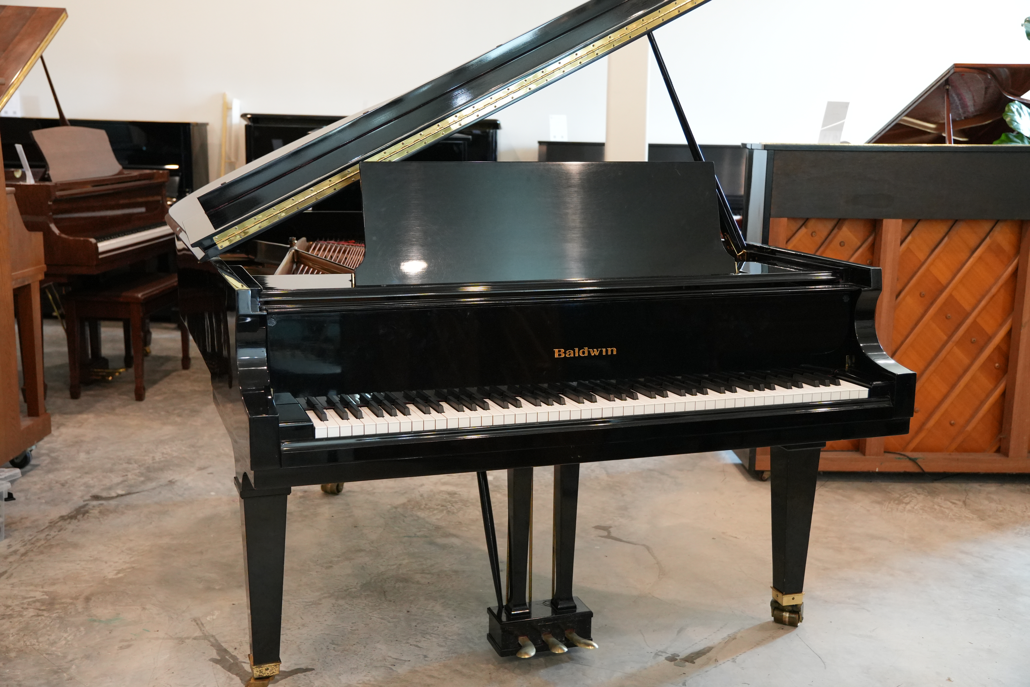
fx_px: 1159
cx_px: 515
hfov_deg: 47.9
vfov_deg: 33.0
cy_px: 344
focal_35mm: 40
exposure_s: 1/160
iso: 2000
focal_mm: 27
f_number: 2.8
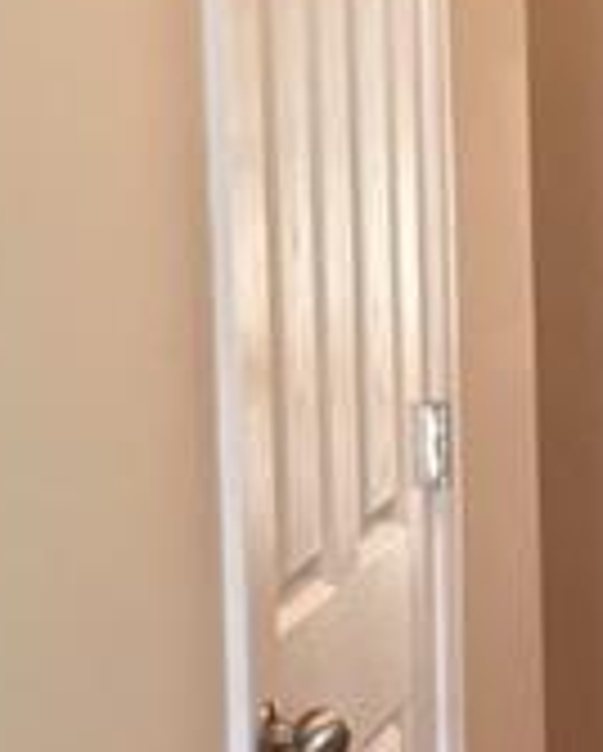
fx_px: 2895
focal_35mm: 130
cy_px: 441
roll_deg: -0.9
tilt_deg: -8.4
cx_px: 1012
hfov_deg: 11.2
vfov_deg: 14.8
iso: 80
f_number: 2.2
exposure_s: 1/30
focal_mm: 4.15
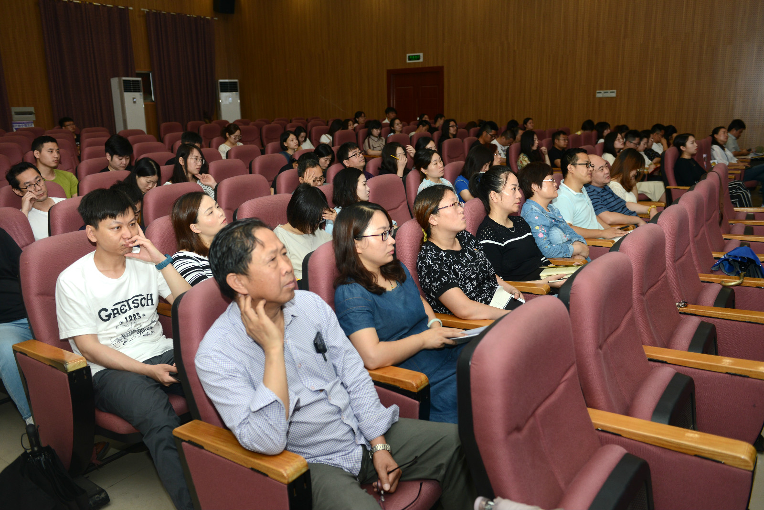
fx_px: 615
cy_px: 255
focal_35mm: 29
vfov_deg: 45.0
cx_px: 382
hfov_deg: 63.7
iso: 500
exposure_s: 1/250
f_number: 3.5
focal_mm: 29
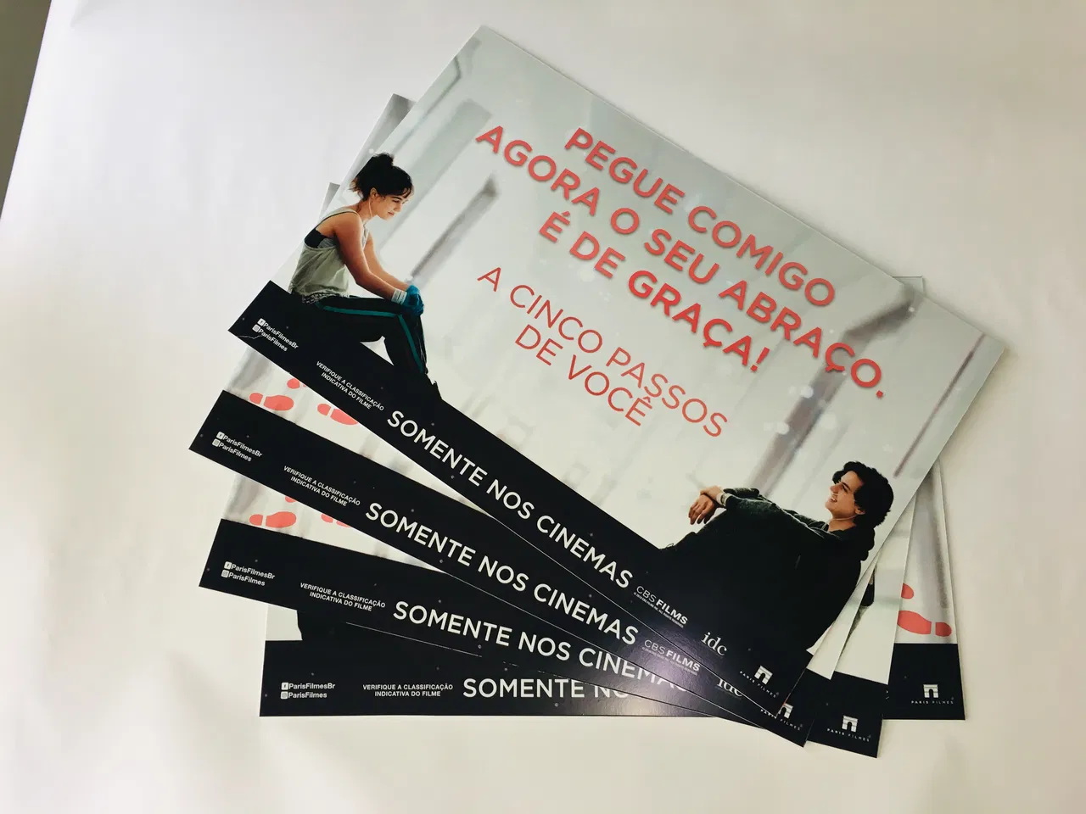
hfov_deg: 61.7
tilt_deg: -77.2
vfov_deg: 48.2
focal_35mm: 29
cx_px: 543
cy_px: 407
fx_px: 910
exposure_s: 1/30
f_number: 2.2
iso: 50
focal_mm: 4.15
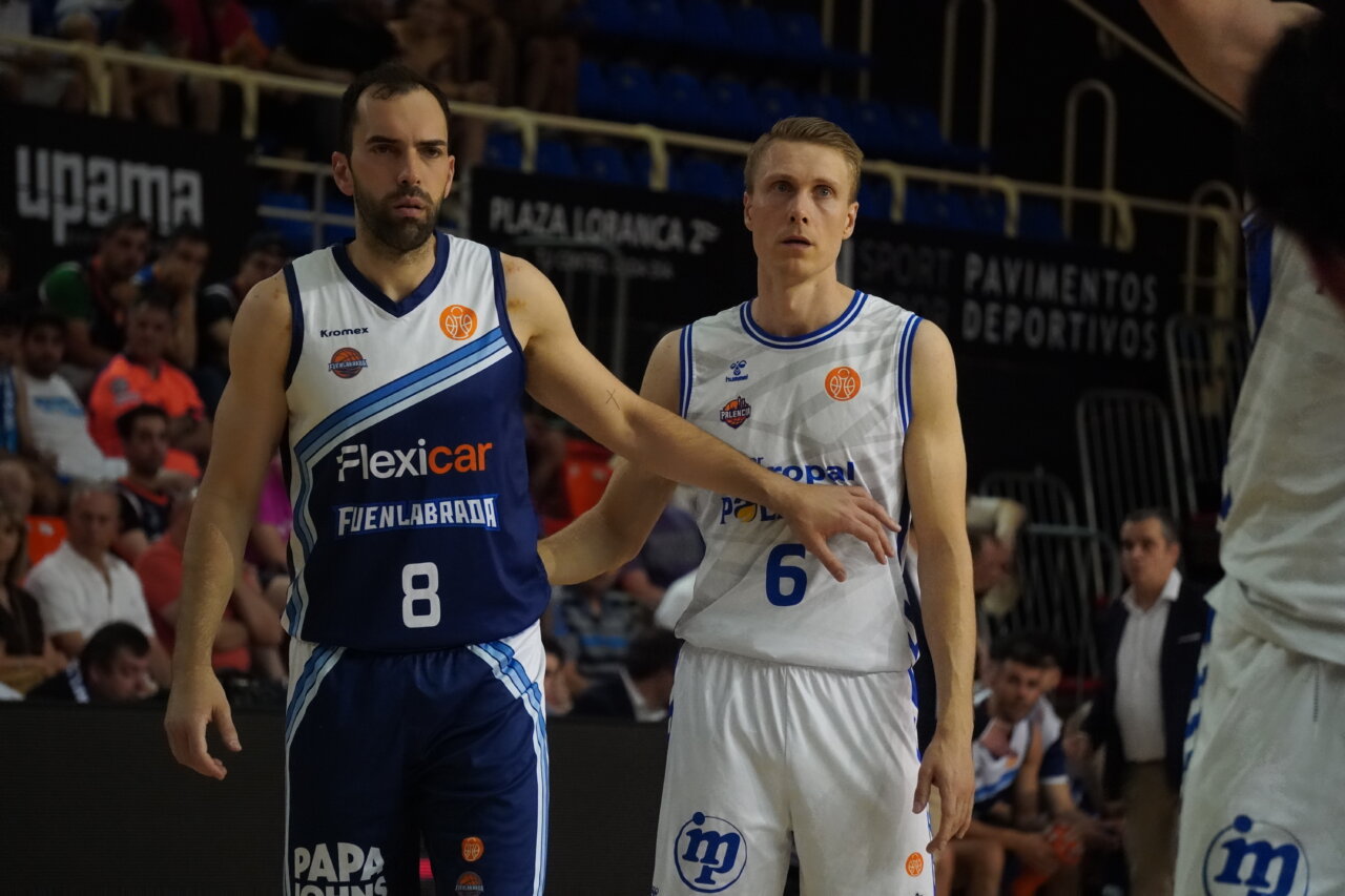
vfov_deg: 5.8
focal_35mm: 238
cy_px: 448
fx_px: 8909
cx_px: 672
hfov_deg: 8.6
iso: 6400
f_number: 6.3
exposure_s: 1/1250
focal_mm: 159
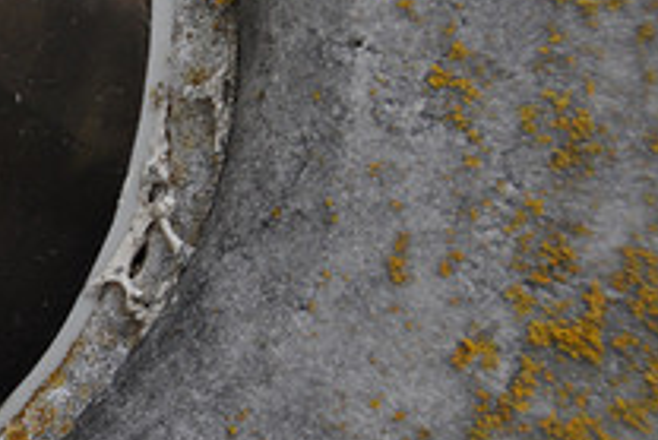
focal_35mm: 313
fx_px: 5732
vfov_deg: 4.4
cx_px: -231
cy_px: 30
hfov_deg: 6.5
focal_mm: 75
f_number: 5.3
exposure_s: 1/500
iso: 400
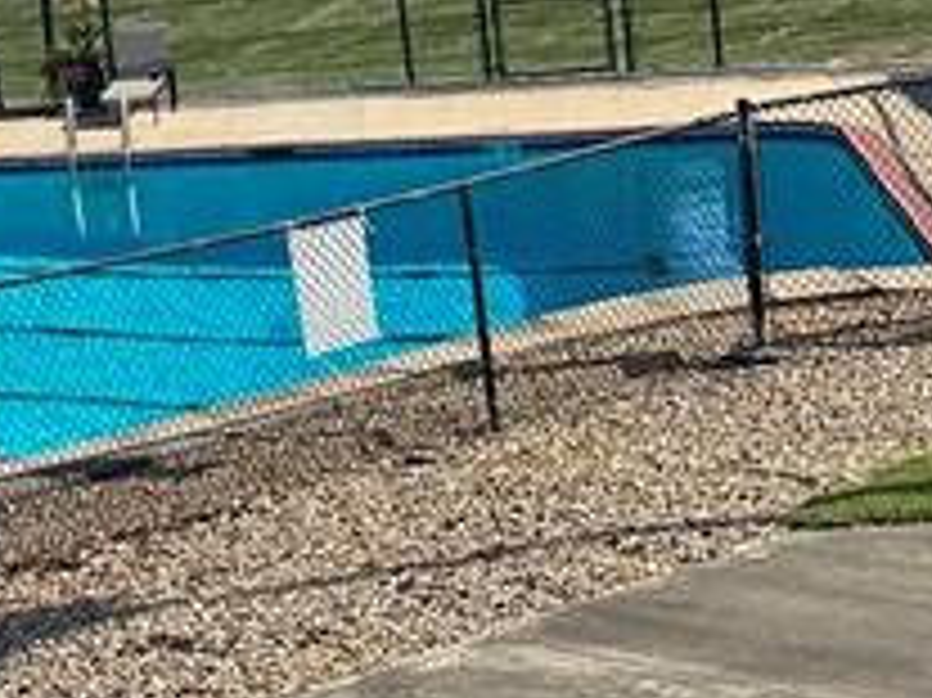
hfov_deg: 13.4
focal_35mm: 119
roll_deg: +7.2
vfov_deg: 12.2
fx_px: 3202
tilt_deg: -3.4
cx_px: -1112
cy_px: -81
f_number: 1.78
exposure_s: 1/4184
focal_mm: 6.86
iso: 80
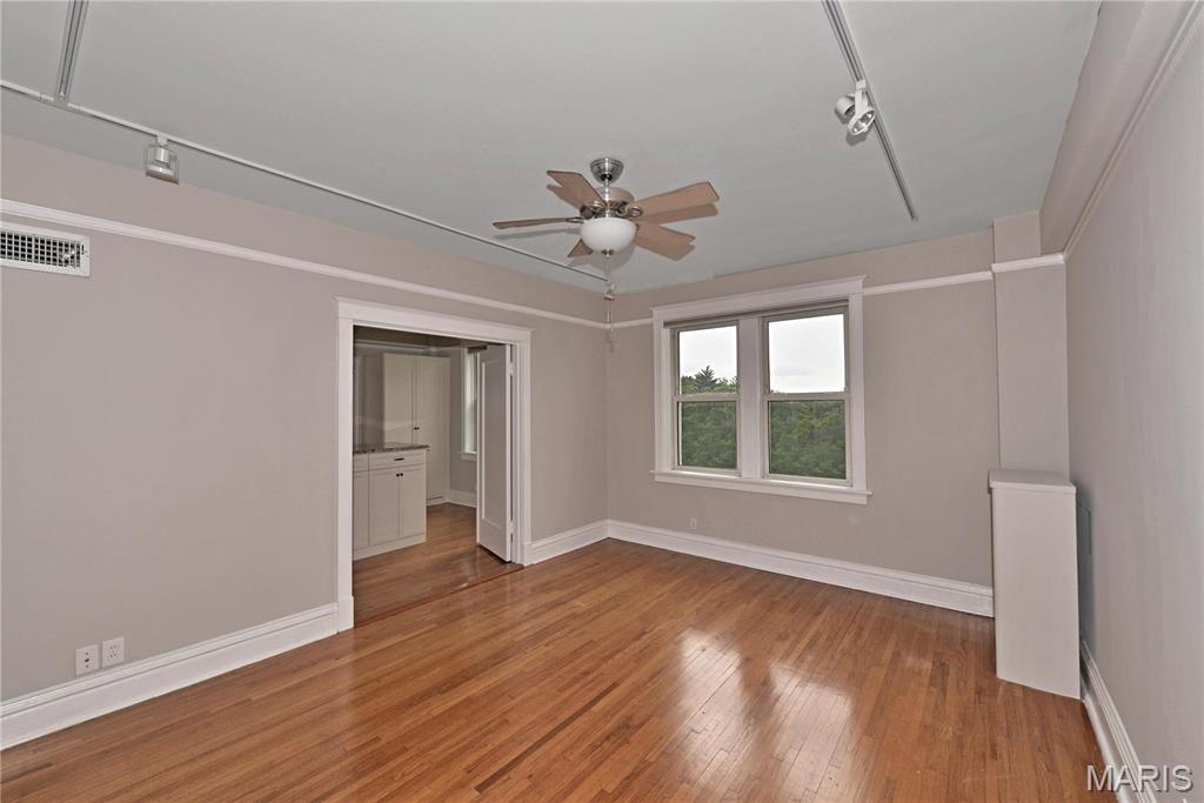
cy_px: 402
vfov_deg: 81.2
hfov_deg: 104.2
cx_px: 602
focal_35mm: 14
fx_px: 468
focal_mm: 14
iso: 250
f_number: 8
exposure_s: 1/125
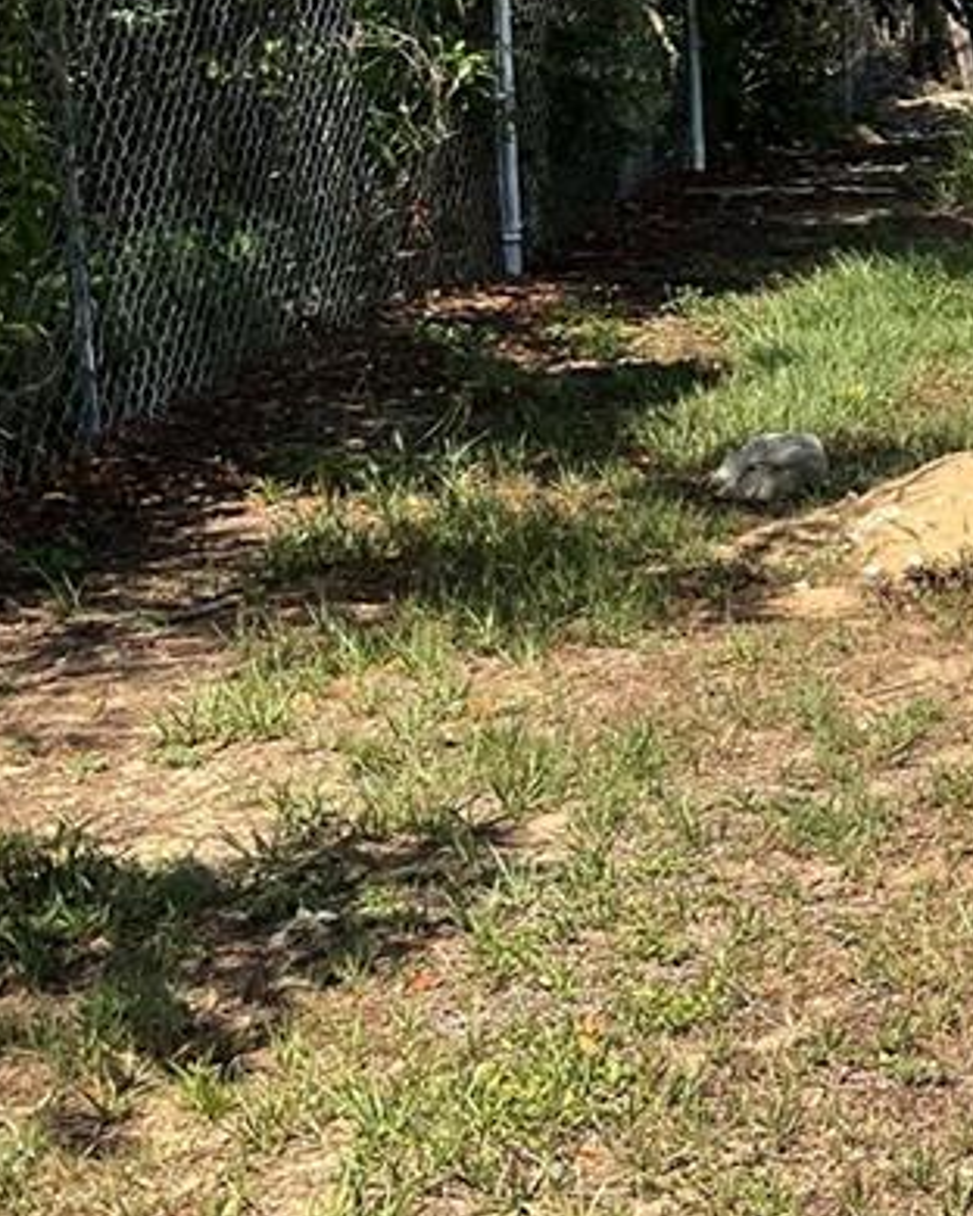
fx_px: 3132
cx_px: 1369
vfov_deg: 21.6
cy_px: 175
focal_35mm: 87
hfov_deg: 16.4
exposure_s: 1/1451
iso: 16
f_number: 1.8
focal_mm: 3
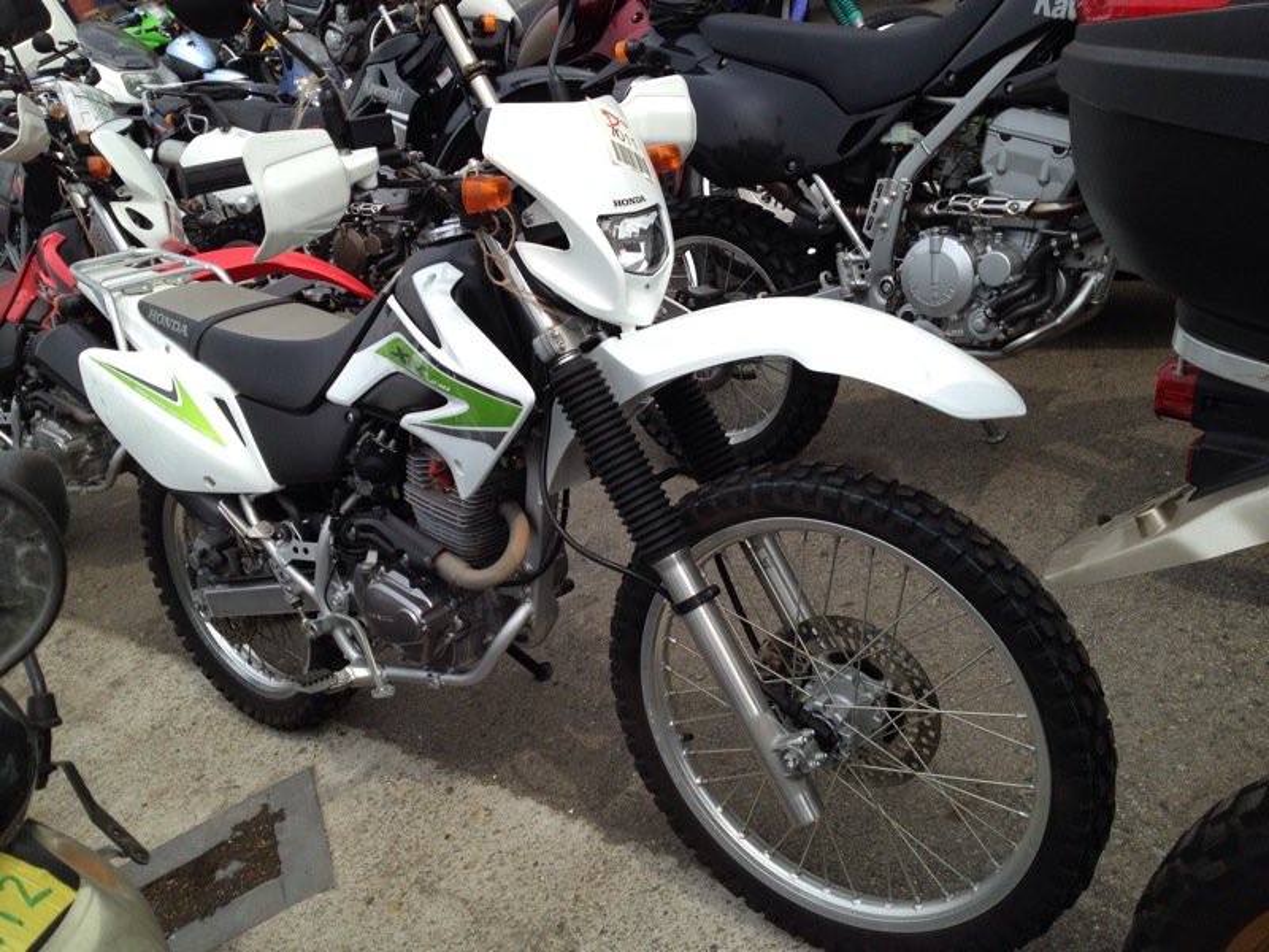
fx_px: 1283
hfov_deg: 52.6
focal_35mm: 35
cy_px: 476
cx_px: 634
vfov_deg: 40.7
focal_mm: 4.28
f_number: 2.4
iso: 64
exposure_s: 1/1255
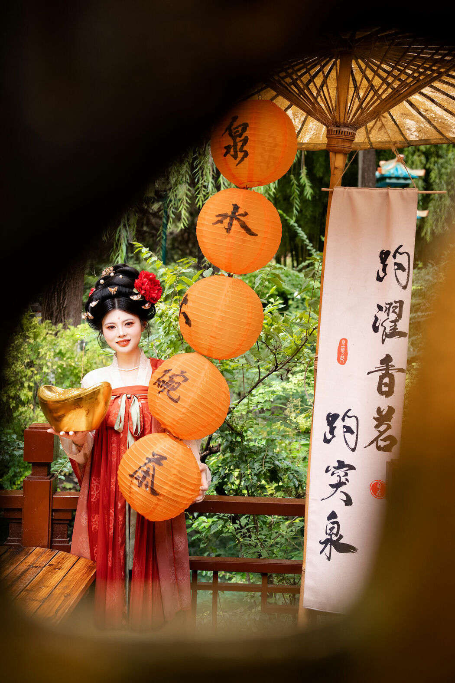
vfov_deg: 42.7
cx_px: 228
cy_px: 342
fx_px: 872
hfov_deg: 29.3
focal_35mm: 46
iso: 800
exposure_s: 1/125
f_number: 4
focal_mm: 46
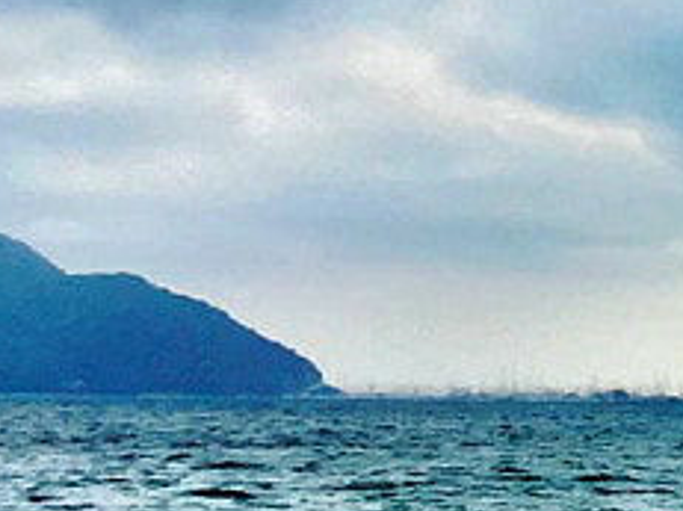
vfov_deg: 7.3
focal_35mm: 201
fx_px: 3964
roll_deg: -0.6
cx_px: 1384
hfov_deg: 9.2
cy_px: -157
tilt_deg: +8.8
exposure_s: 1/1261
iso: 25
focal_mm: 4.15
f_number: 2.2
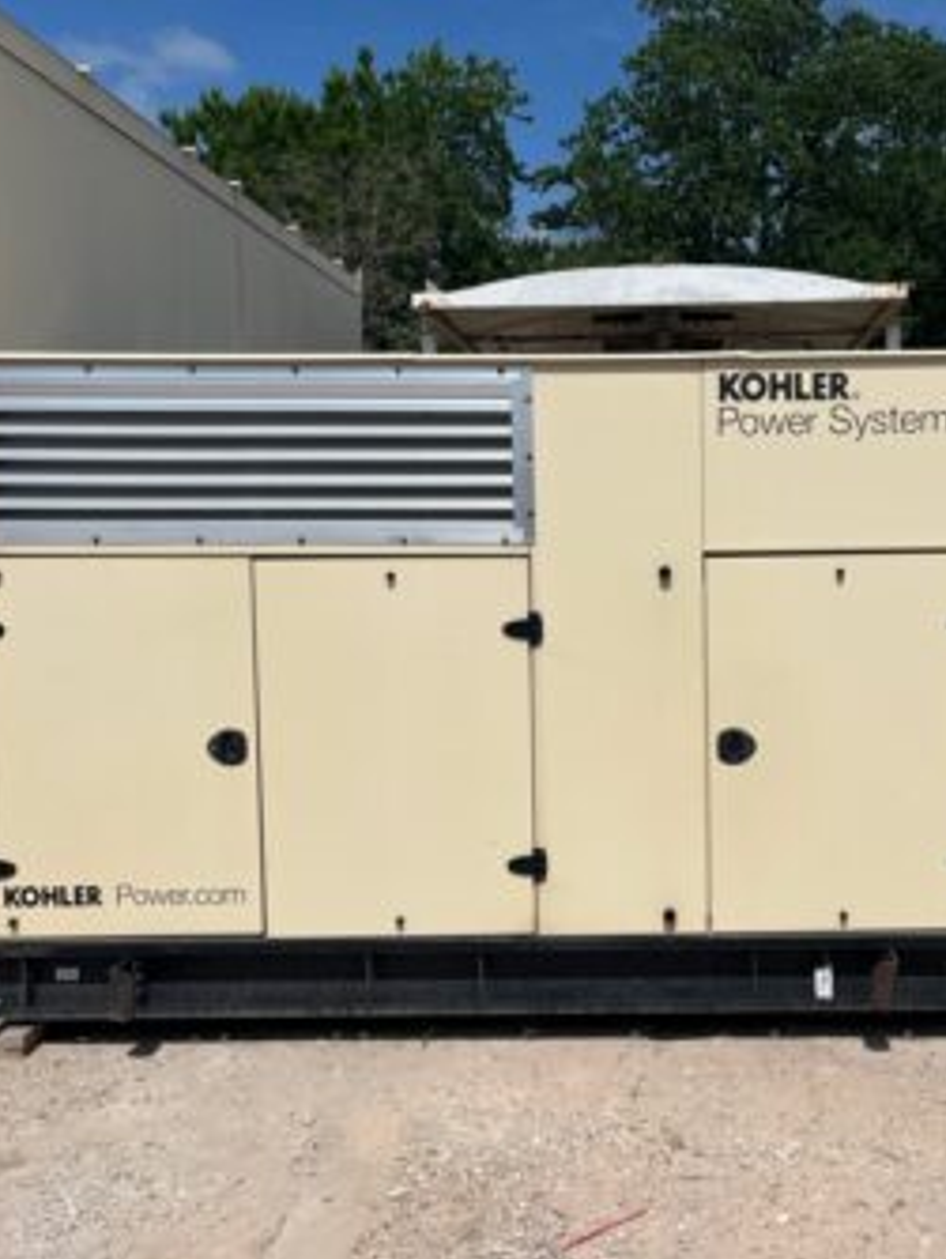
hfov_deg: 39.9
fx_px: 1274
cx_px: 682
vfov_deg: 52.6
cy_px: 633
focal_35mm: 35
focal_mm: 5.1
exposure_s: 1/11905
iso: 50
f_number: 1.6
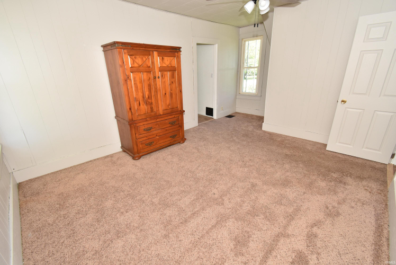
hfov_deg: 100.3
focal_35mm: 15
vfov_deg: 77.4
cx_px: 198
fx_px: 165
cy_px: 132
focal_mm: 10
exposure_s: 1/60
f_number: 5.6
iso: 400
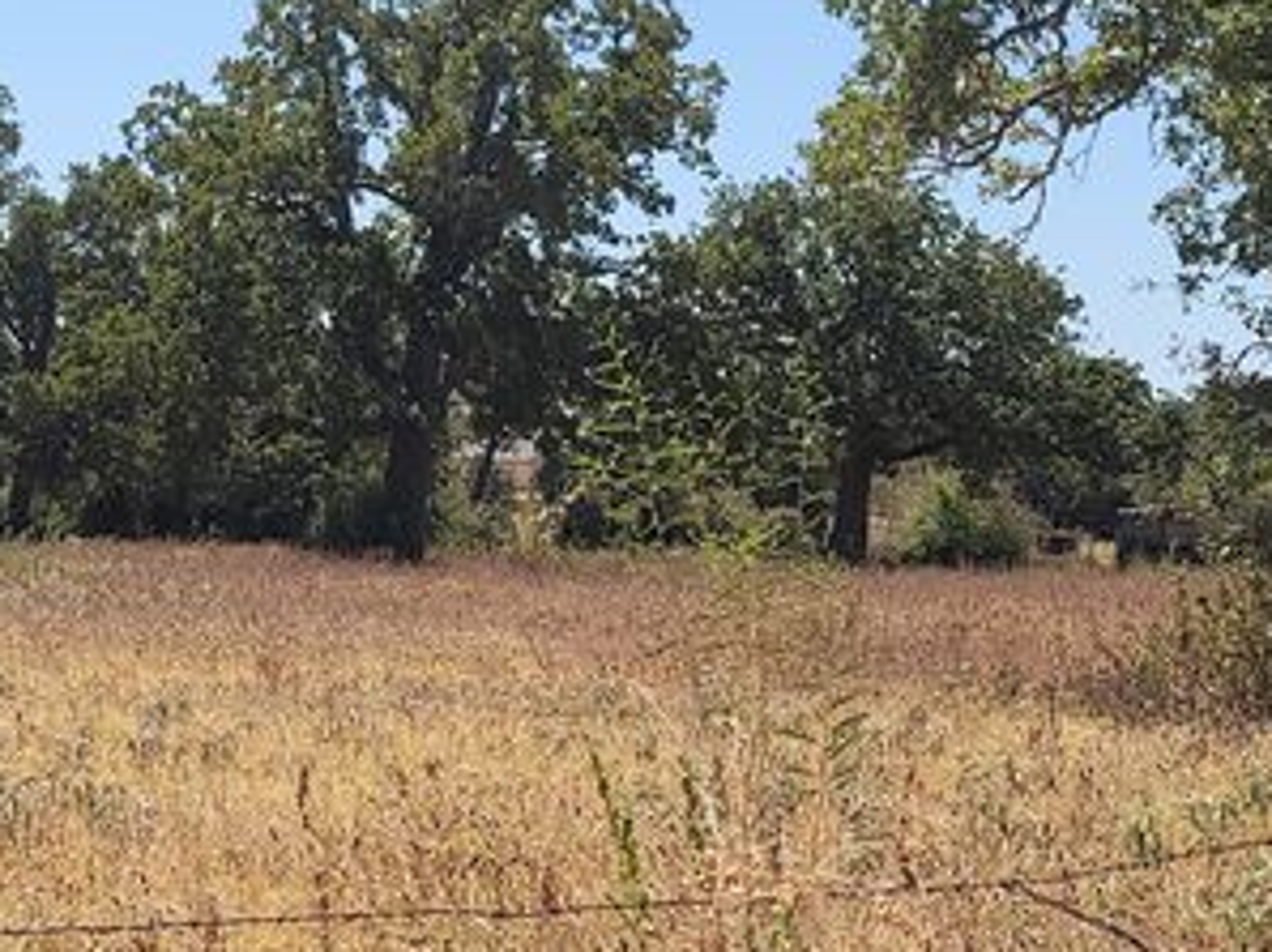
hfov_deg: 42.9
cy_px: 506
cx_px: 269
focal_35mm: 42
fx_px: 1542
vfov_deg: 34.3
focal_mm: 7
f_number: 1.8
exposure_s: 1/1047
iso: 20
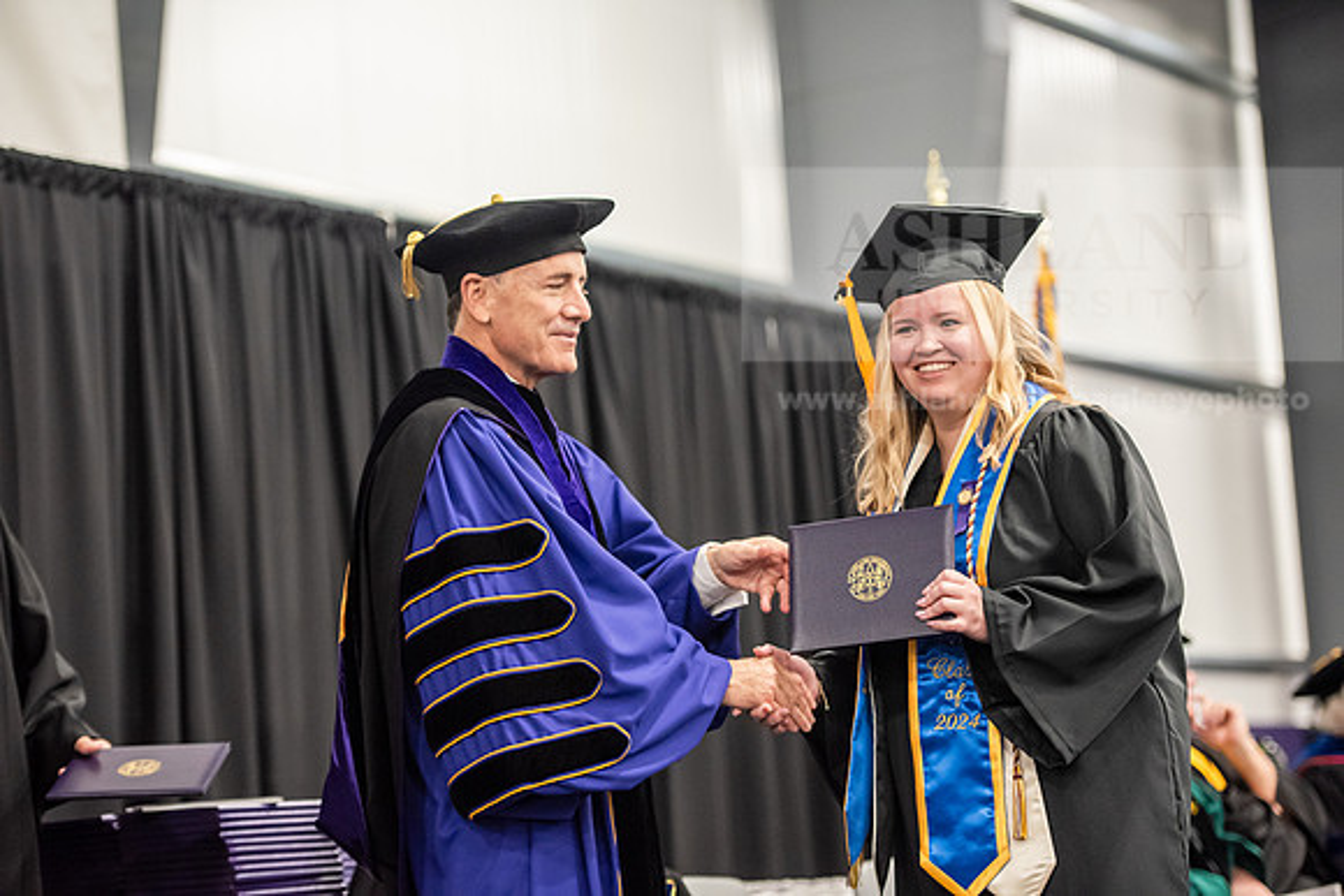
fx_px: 3659
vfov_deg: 14.0
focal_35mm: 98
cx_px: 672
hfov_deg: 20.8
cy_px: 448
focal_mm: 98
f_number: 3.2
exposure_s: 1/200
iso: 3200
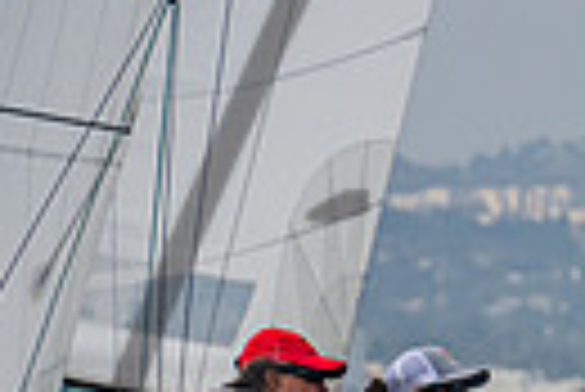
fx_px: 14495
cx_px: 1076
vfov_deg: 1.5
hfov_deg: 2.3
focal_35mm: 891
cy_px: 376
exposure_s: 1/1000
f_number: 6.3
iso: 160
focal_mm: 200
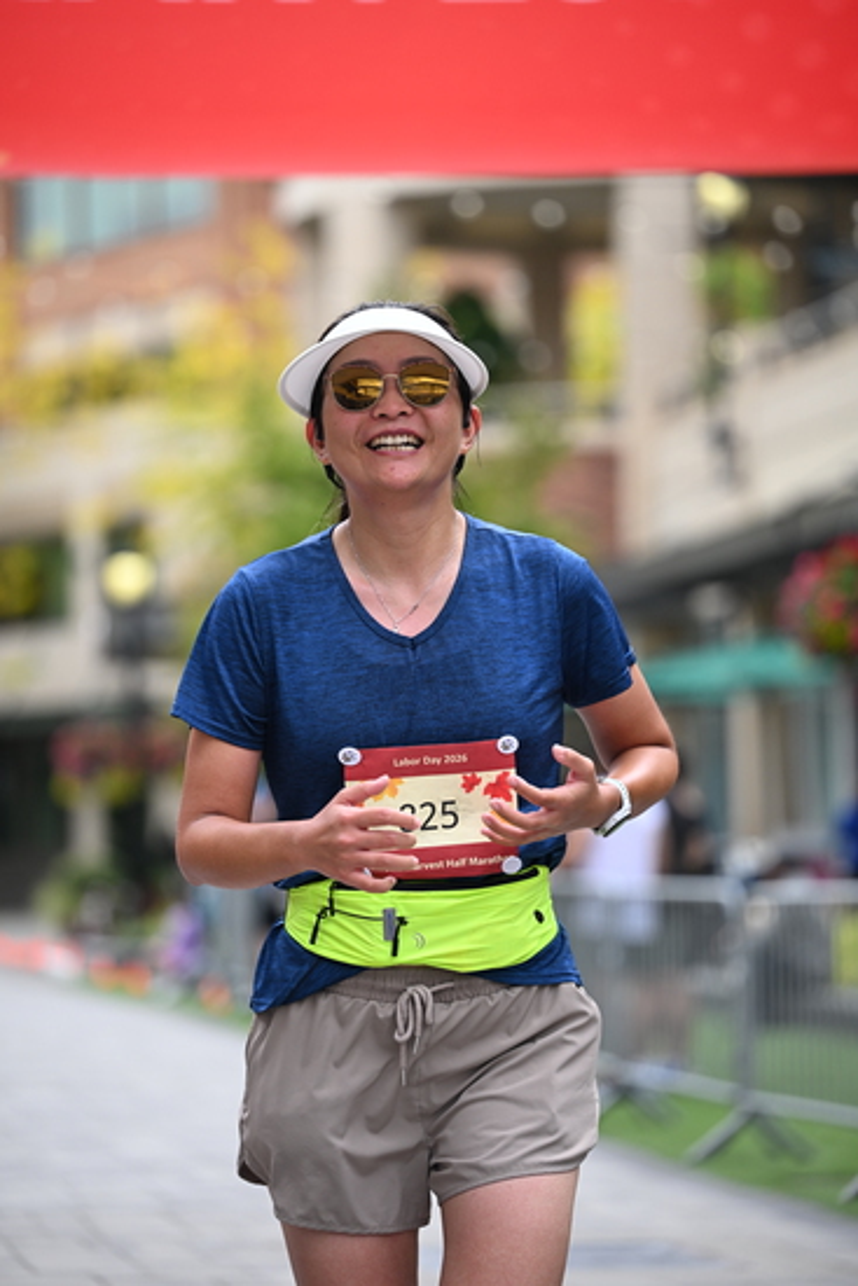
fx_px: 4644
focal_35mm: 130
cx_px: 429
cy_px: 643
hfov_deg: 10.6
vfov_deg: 15.8
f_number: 2.8
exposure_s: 1/2500
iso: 640
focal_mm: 130
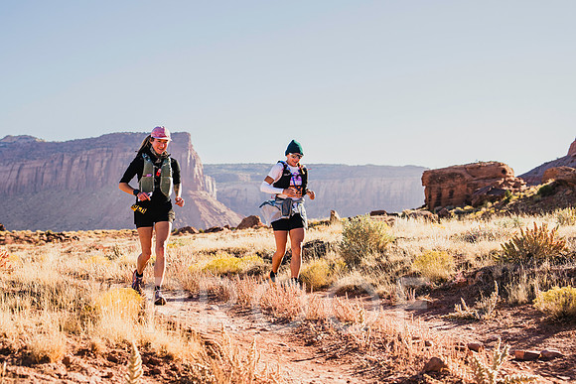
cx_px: 279
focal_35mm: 64
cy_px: 163
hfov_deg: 31.6
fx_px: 1019
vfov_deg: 21.3
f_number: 3.2
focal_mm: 51
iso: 125
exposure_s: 1/800
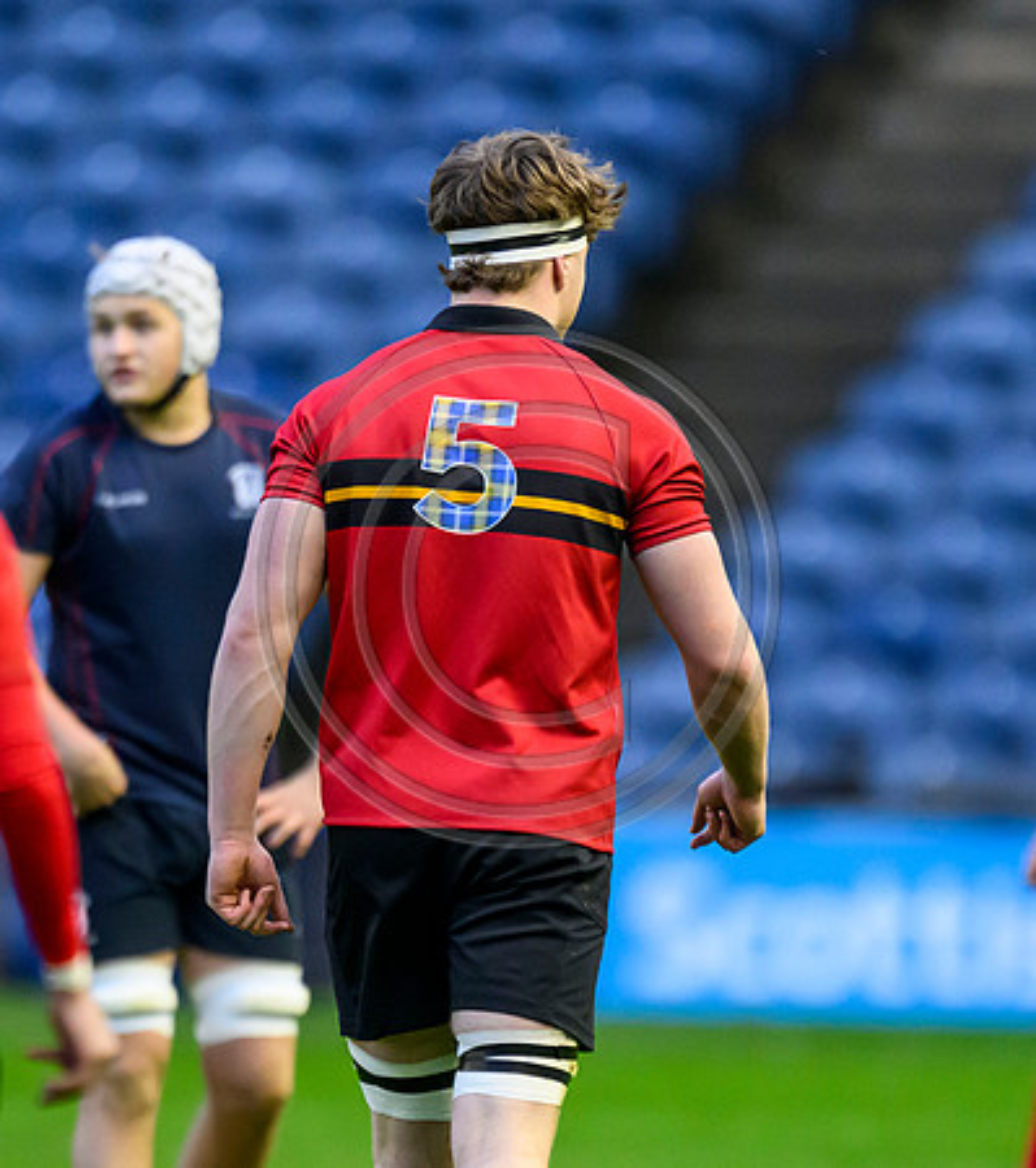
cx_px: 463
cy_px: 684
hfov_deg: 1.5
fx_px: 40728
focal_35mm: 1129
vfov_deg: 1.6
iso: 6400
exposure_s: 1/1250
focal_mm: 560
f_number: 4
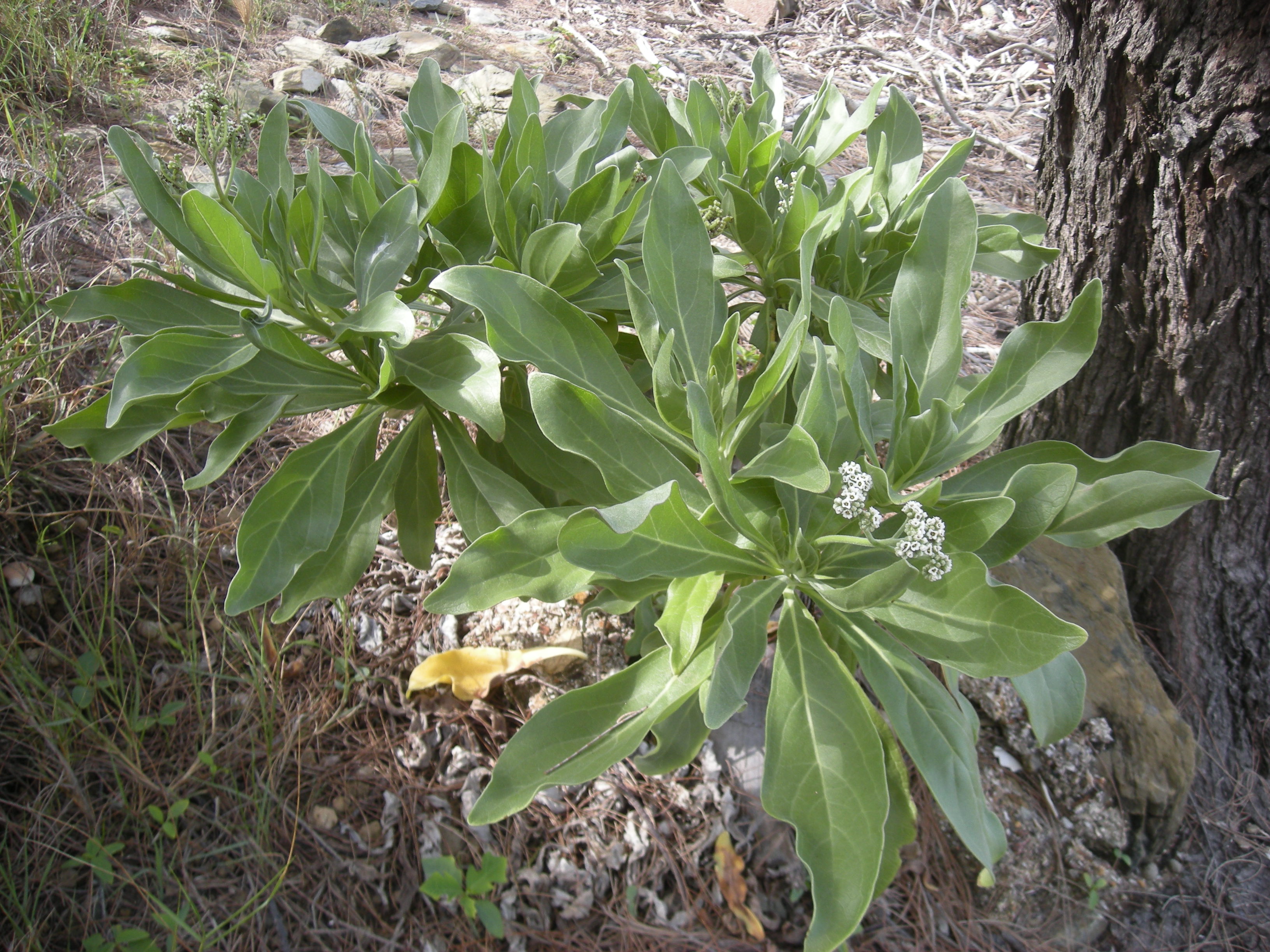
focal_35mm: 35
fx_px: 1284
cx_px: 635
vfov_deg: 40.7
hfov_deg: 52.6
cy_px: 476
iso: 64
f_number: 2.8
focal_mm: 5.7
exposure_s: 1/232
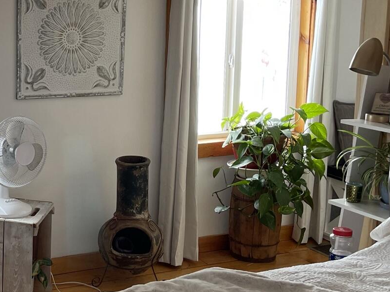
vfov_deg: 21.9
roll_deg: +0.4
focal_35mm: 67
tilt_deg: -10.0
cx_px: -1
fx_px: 755
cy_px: 140
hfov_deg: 27.3
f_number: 1.6
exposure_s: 1/121
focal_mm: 5.1
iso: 100
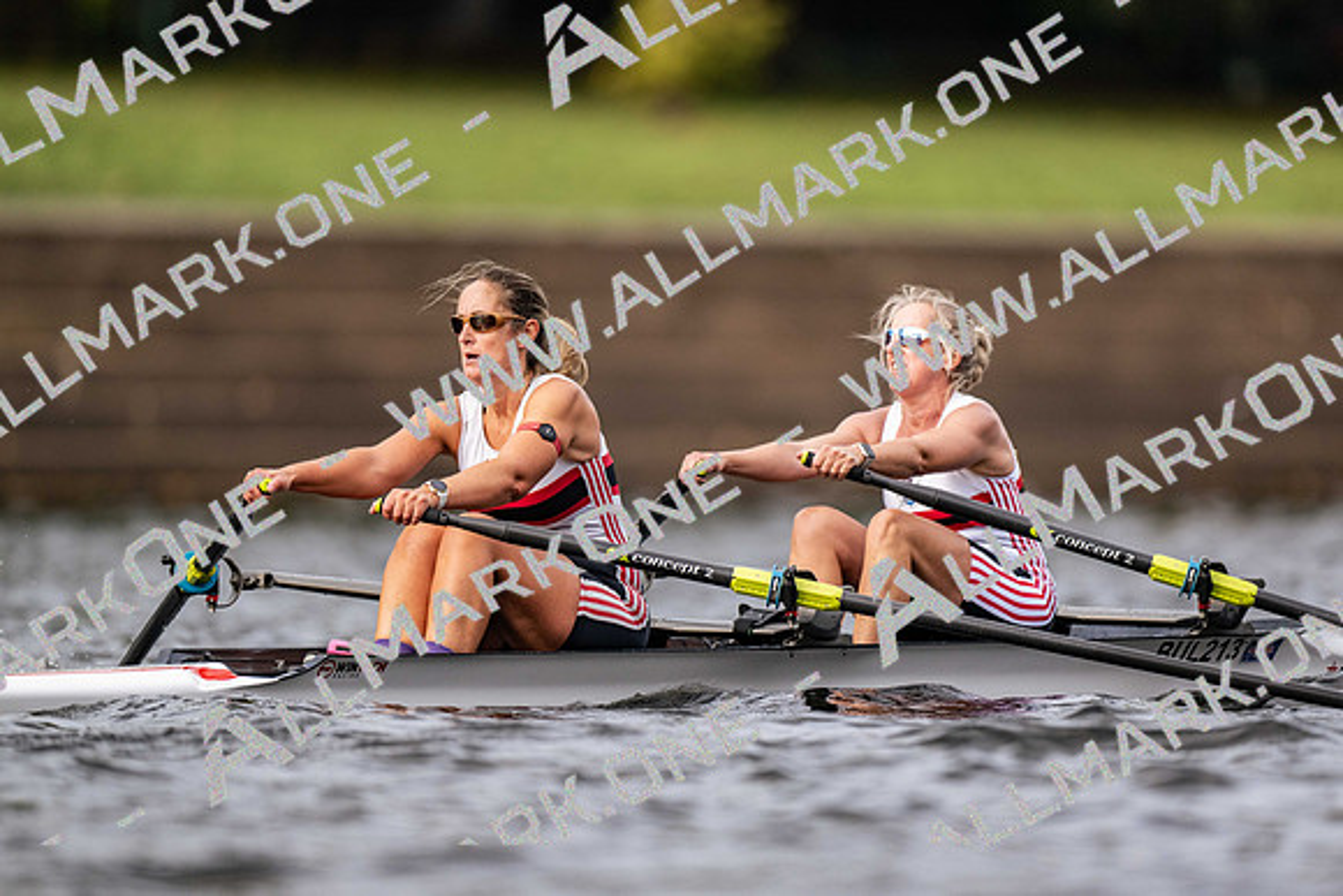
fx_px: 22399
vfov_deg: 2.3
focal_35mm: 600
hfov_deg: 3.4
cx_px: 672
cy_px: 448
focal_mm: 600
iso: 800
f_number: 4
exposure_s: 1/2500
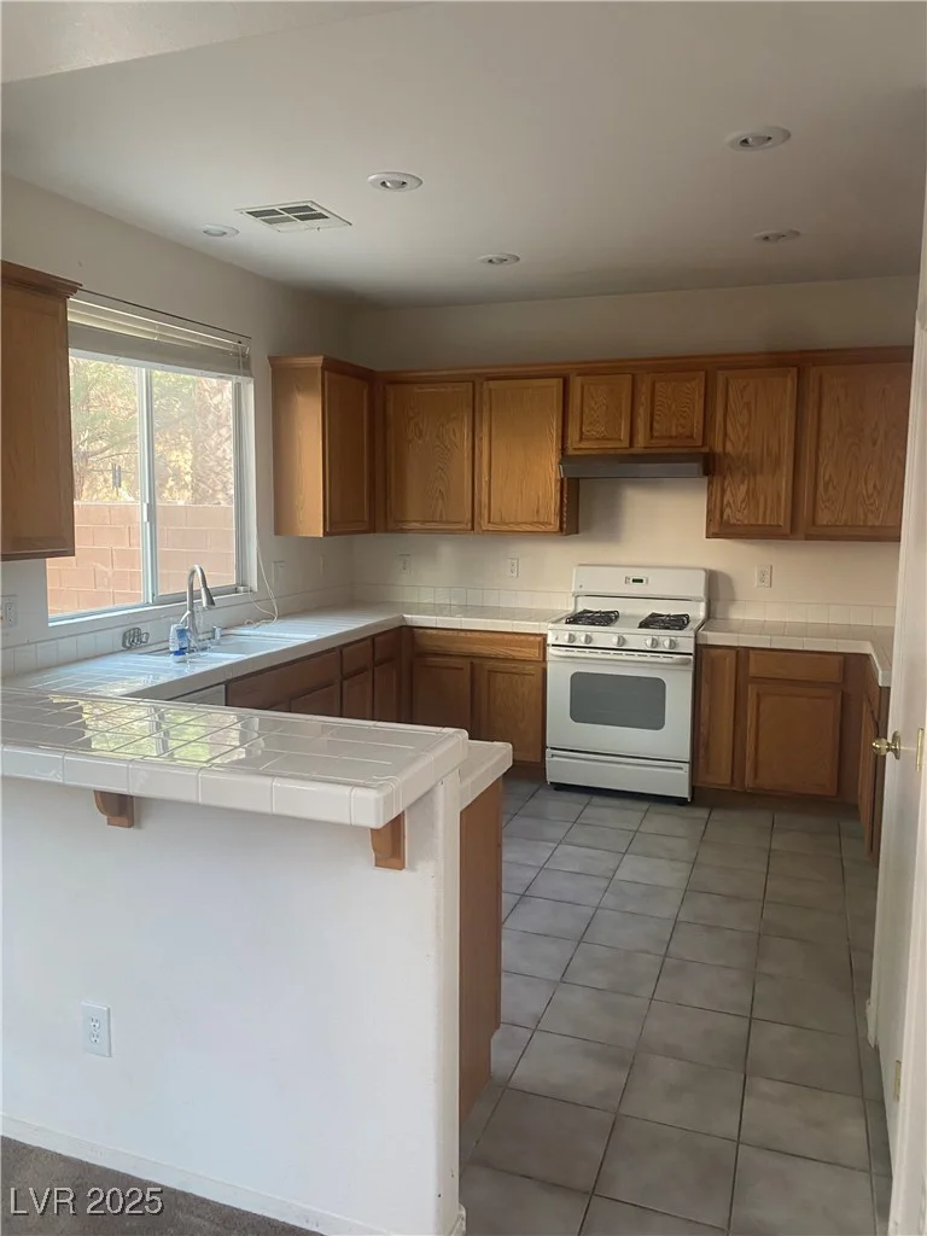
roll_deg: -0.6
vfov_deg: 67.3
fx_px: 928
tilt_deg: -4.9
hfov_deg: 53.1
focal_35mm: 26
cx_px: 464
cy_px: 618
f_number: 1.8
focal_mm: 4.25
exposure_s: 1/60
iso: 125
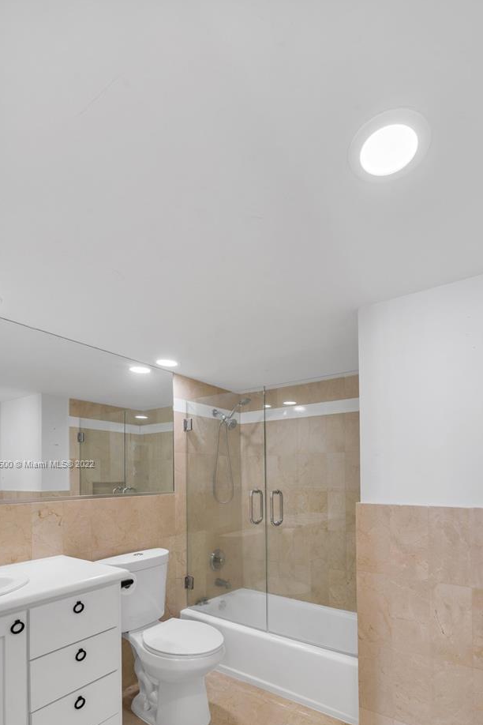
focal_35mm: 17
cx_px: 283
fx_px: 342
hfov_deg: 69.9
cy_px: 464
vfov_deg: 90.9
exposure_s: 1/60
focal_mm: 13
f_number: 11
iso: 320
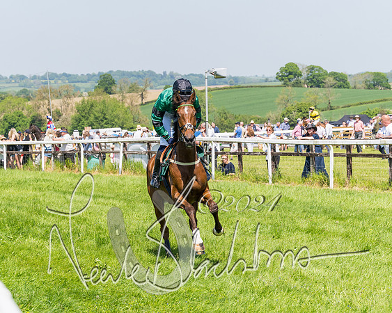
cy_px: 156
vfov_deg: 13.0
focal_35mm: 118
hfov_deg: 16.2
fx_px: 1372
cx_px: 160
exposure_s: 1/1250
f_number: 5
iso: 200
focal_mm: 70
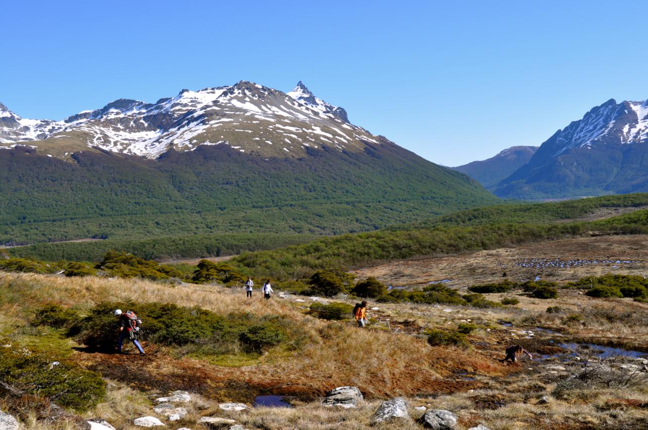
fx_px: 701
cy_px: 215
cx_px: 324
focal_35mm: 39
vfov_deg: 34.1
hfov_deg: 49.6
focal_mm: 26
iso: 200
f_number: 9
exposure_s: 1/320
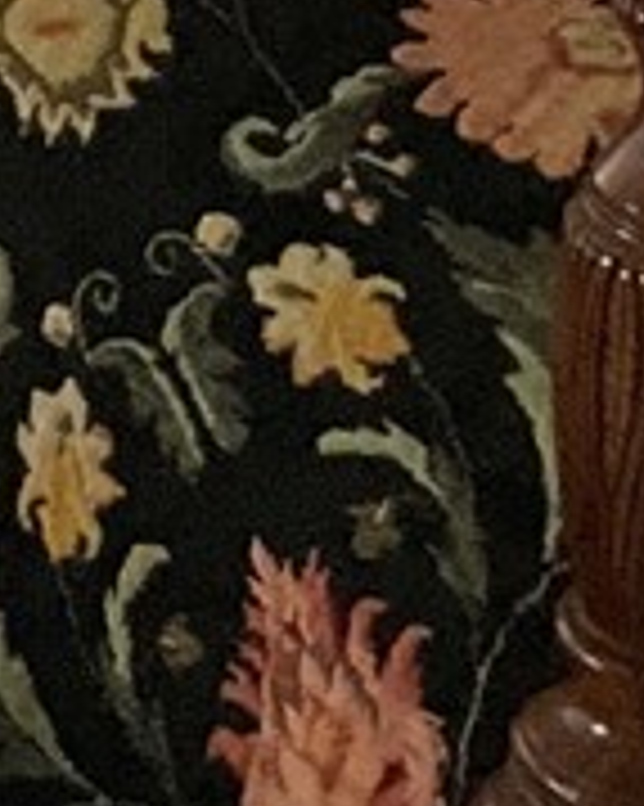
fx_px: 6033
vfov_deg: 7.0
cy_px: -1364
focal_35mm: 253
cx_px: -1594
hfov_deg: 5.6
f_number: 1.8
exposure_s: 1/60
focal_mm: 3
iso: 100
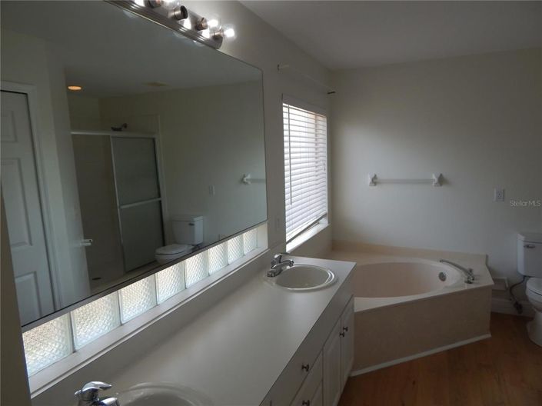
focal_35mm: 22
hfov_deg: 76.4
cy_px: 203
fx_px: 344
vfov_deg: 61.0
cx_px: 271
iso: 125
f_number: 3
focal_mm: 4
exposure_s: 1/320
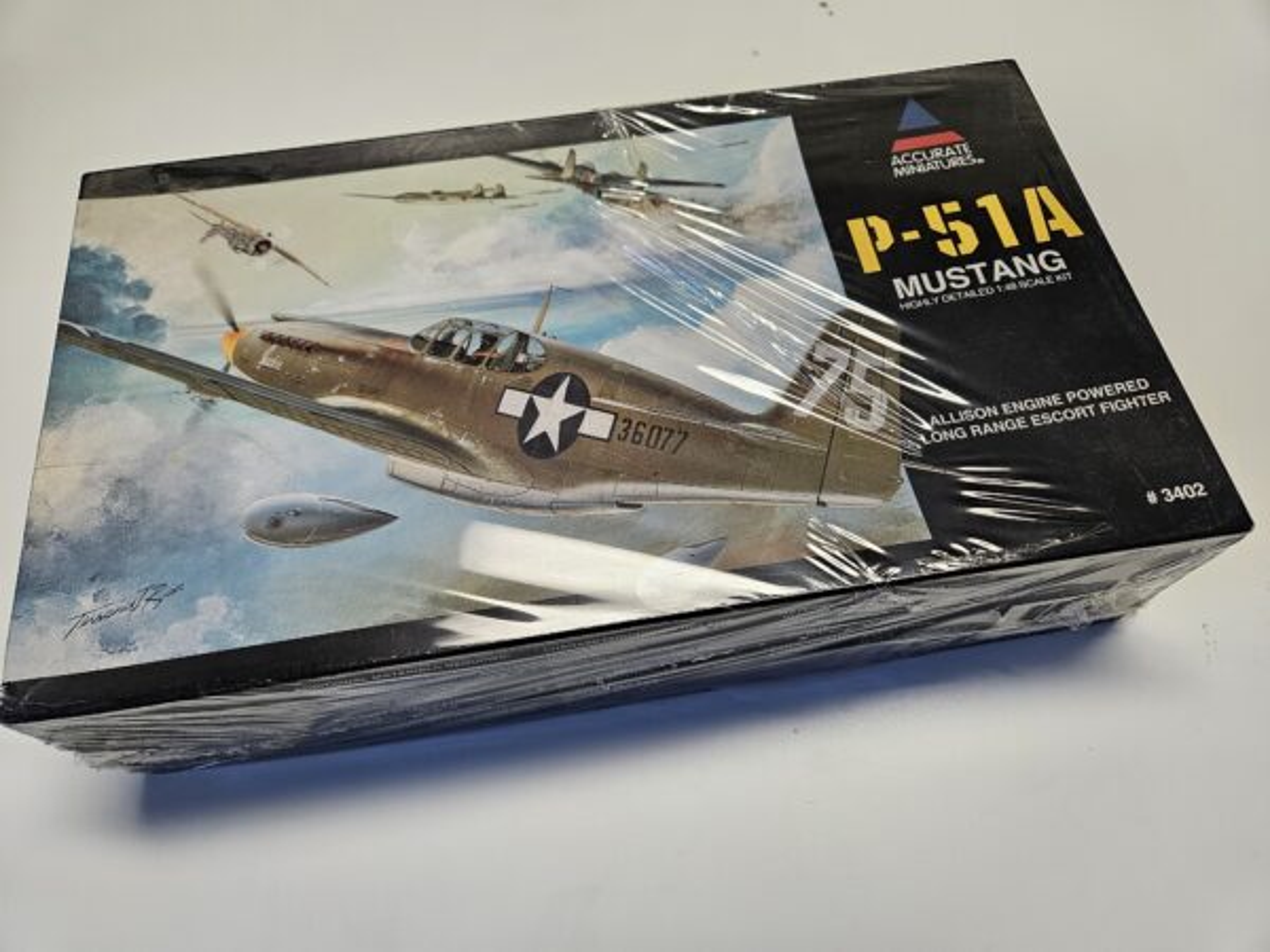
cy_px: 476
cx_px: 635
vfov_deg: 58.9
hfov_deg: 73.9
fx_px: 844
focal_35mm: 23
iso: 200
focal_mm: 5.4
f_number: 1.8
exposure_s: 1/120
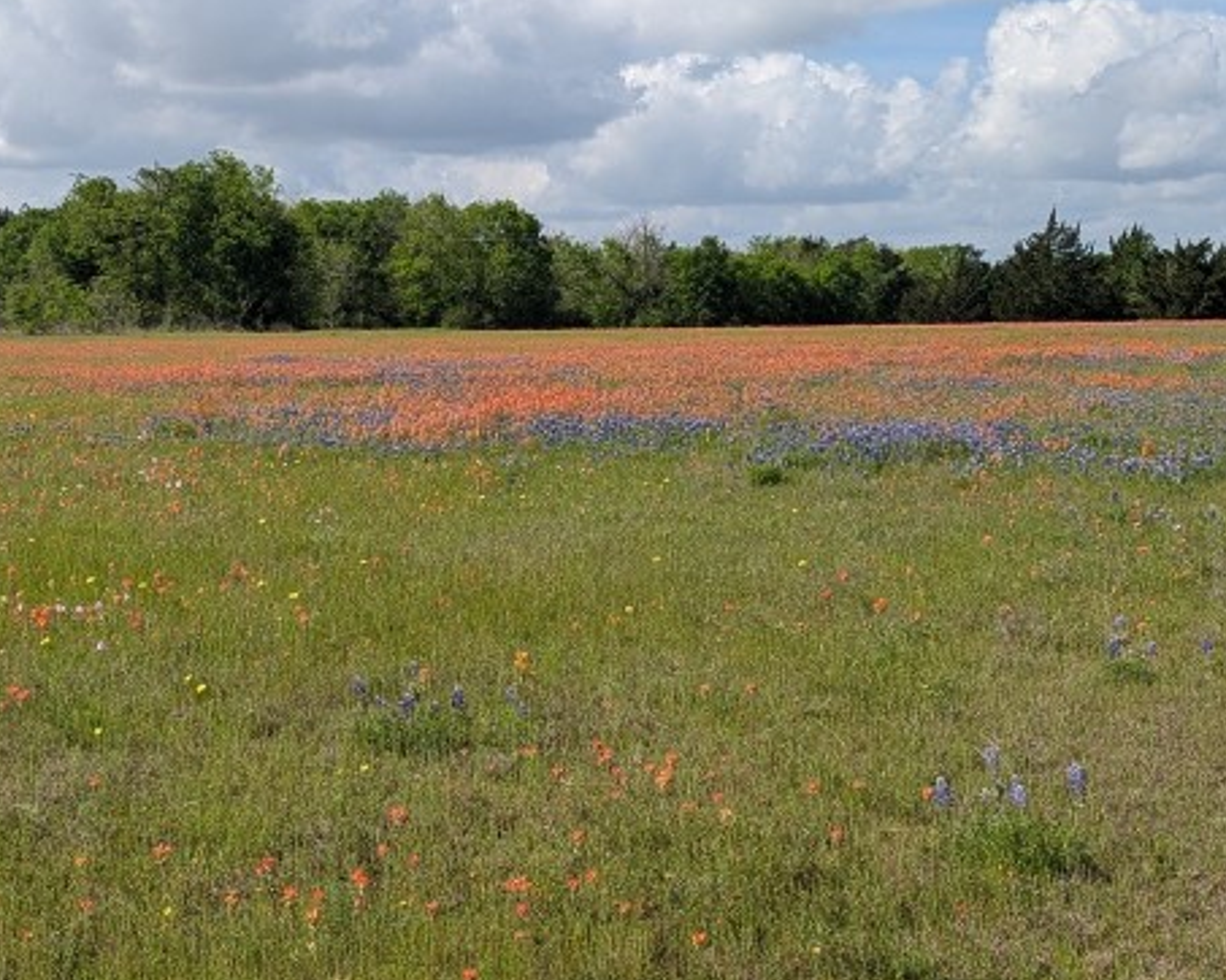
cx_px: 549
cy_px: 425
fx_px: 1922
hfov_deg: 35.3
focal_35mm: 53
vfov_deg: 28.6
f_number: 1.7
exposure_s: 1/1976
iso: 30
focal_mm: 4.53
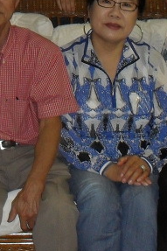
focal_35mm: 130
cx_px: 52
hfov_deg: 10.5
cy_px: -32
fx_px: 906
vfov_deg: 15.3
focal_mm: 6.3
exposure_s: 1/45
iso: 200
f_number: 3.2
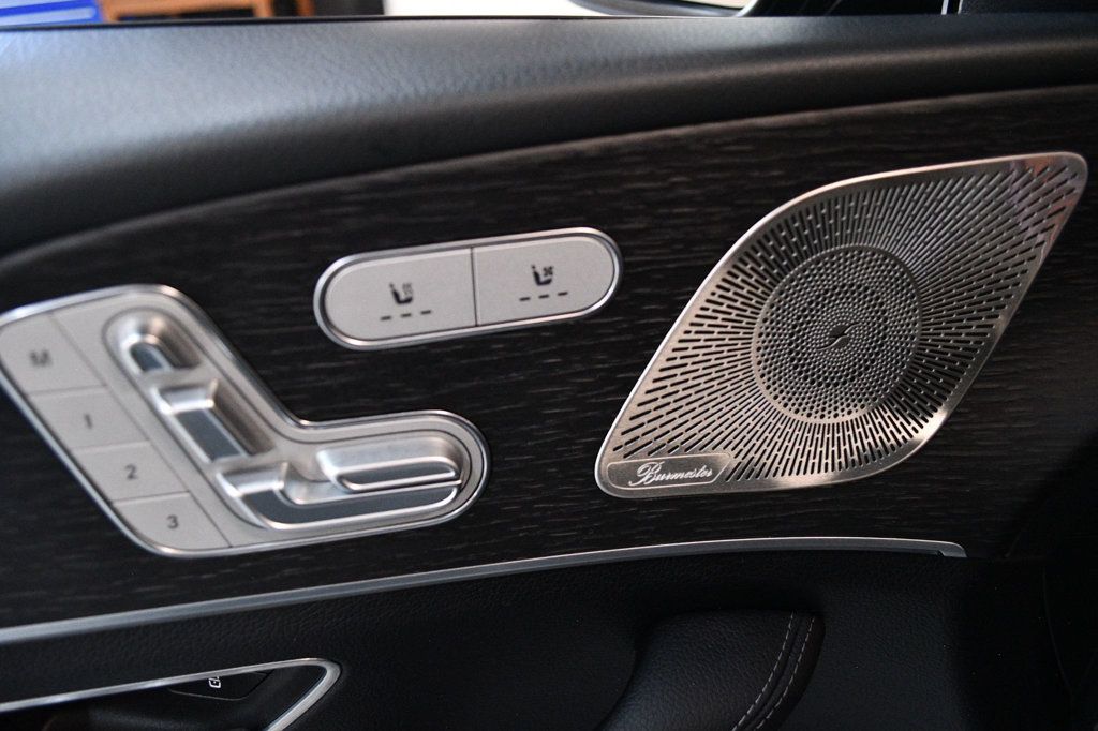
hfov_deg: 67.4
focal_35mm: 27
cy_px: 366
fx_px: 823
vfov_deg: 47.9
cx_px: 549
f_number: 3.5
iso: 3200
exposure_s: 1/100
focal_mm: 18
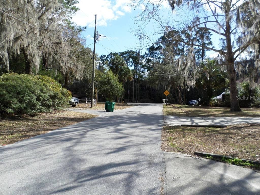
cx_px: 130
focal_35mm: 25
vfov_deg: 54.9
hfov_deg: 69.4
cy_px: 98
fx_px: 188
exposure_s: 1/1000
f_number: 2.5
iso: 80
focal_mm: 4.5
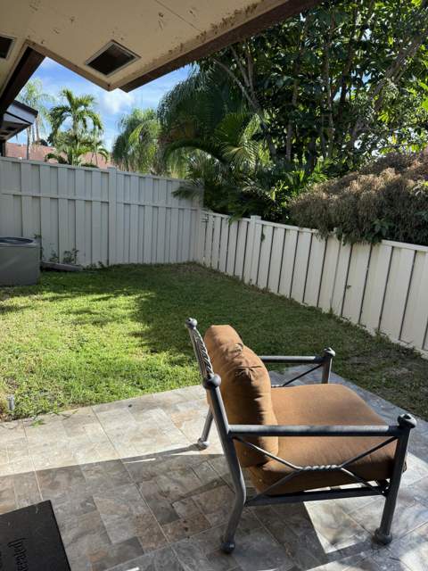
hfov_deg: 56.8
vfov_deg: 71.6
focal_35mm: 24
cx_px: 214
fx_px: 396
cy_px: 286
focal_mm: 6.76
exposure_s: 1/1727
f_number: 1.78
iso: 100
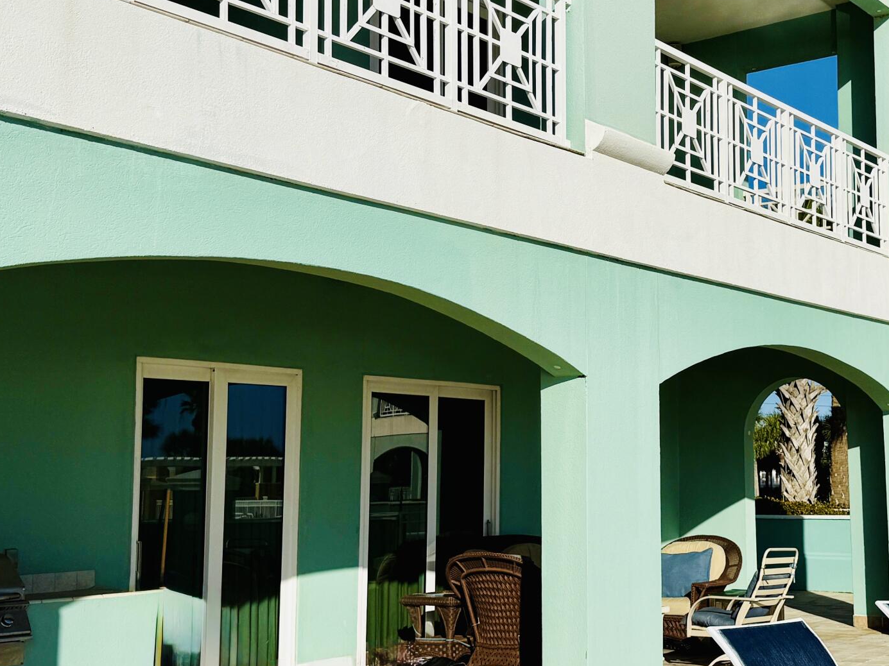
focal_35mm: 52
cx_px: 637
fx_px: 1335
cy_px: 312
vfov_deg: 28.0
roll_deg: +0.1
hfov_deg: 36.2
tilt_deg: +6.9
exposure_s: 1/14286
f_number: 1.78
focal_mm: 6.76
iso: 80
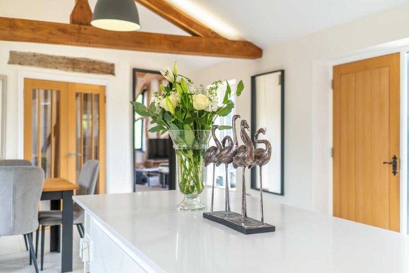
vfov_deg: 37.9
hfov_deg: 54.4
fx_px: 398
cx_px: 204
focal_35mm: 35
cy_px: 136
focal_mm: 23
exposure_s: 1/125
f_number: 2
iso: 160
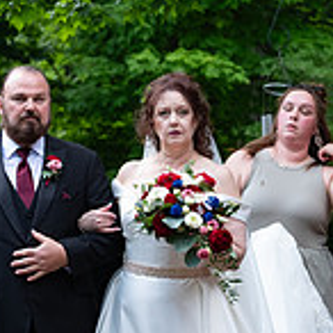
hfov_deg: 6.4
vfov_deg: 6.4
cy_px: 307
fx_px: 2982
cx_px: 155
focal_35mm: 274
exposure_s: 1/200
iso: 250
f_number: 4
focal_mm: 54.1
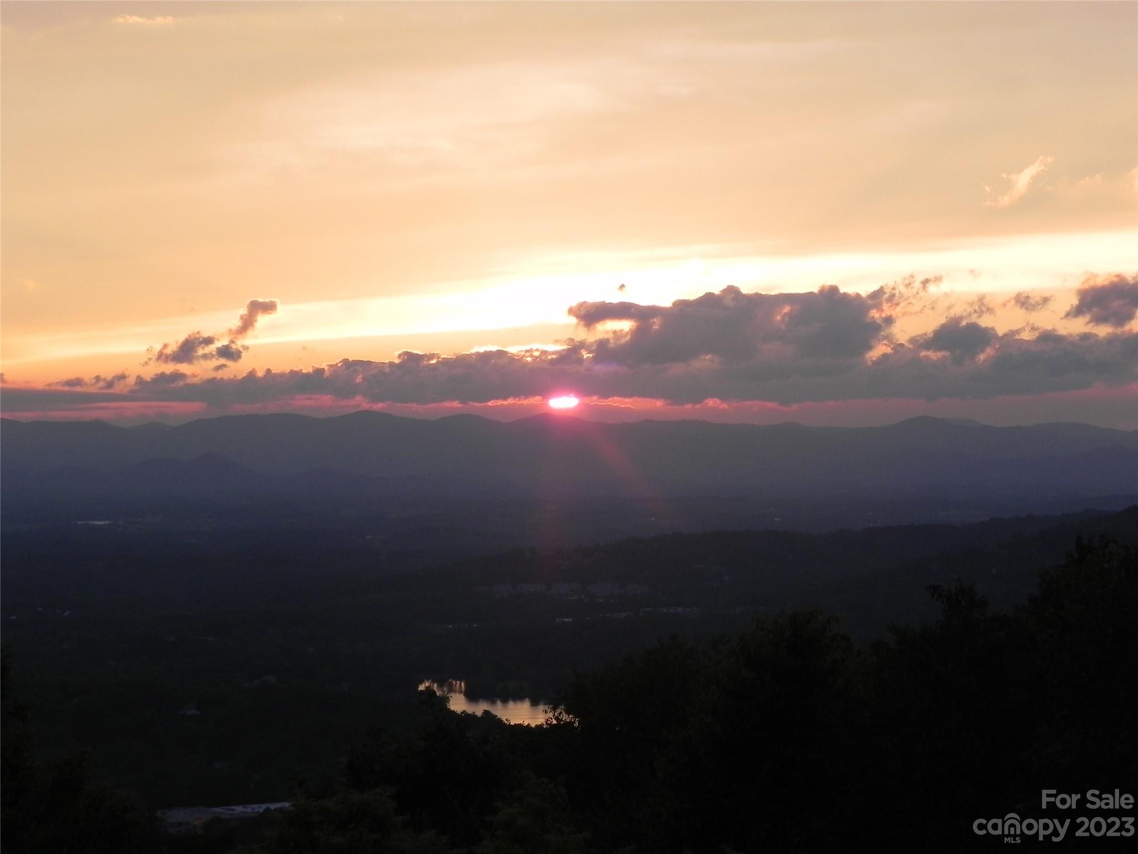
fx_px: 2794
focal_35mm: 85
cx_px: 569
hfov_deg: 23.0
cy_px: 427
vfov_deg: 17.4
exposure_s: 1/194
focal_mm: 15.1
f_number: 5
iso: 160
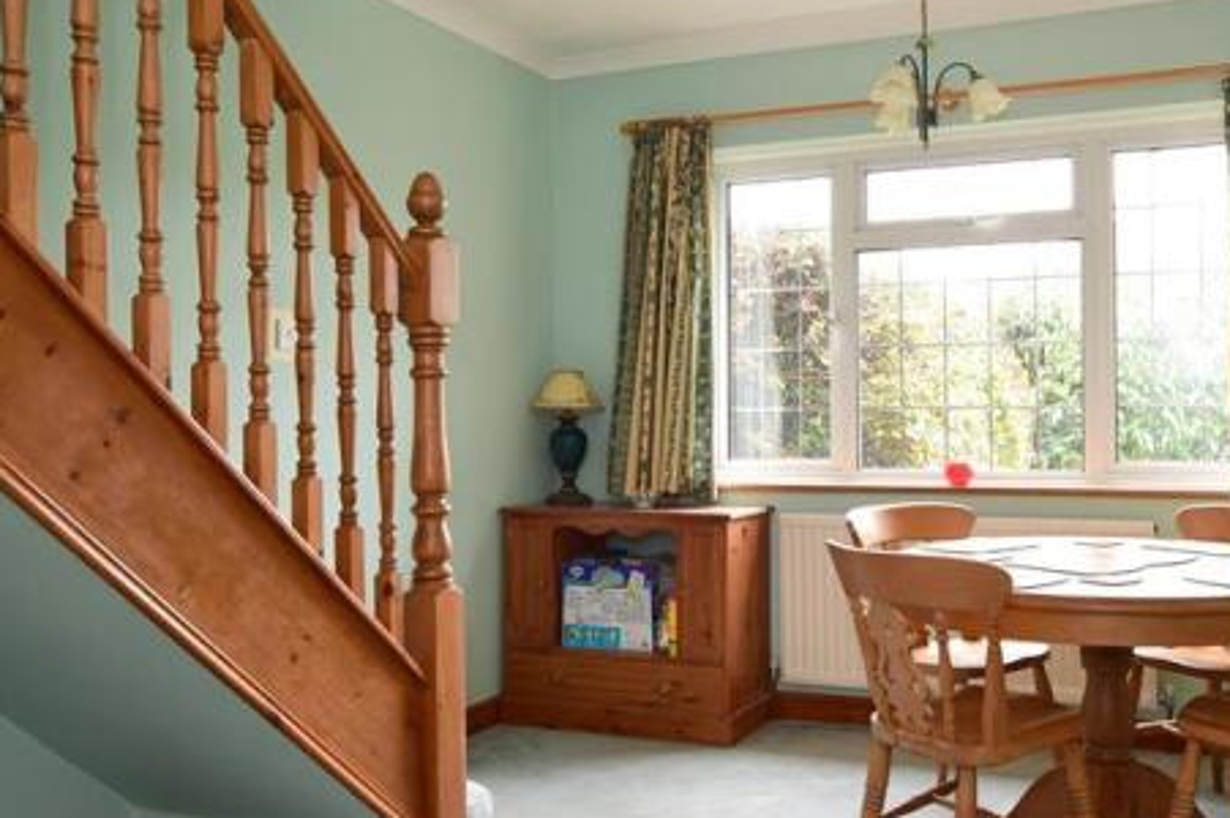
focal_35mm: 33
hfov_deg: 56.6
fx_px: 1117
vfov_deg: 40.2
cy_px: 391
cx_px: 802
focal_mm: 15
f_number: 6.3
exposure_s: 1/4
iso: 200
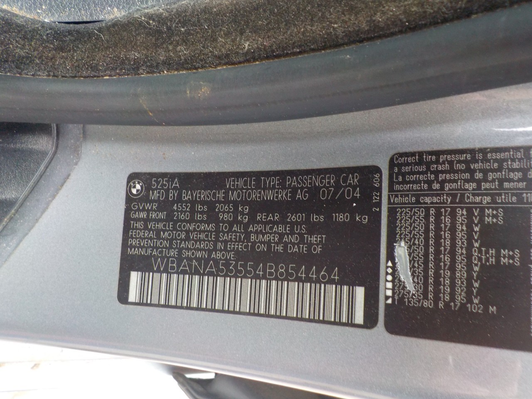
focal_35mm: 30
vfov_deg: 46.8
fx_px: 461
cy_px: 200
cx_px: 266
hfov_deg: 60.0
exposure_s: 1/30
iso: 250
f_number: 3.3
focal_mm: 4.1
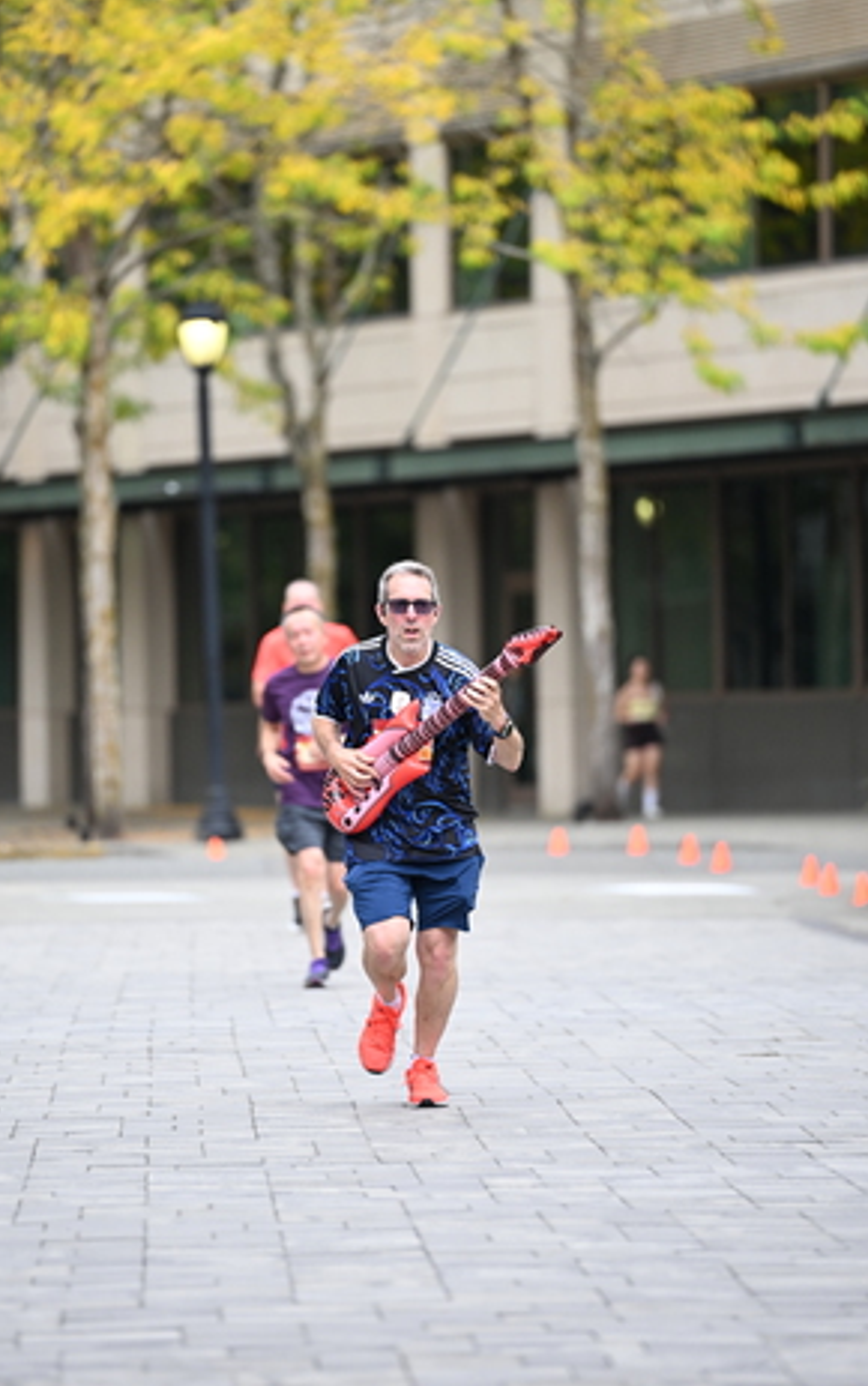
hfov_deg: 5.4
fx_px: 9145
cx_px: 394
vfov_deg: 8.7
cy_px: 602
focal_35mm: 242
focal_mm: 200
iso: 640
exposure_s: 1/1600
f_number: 2.8
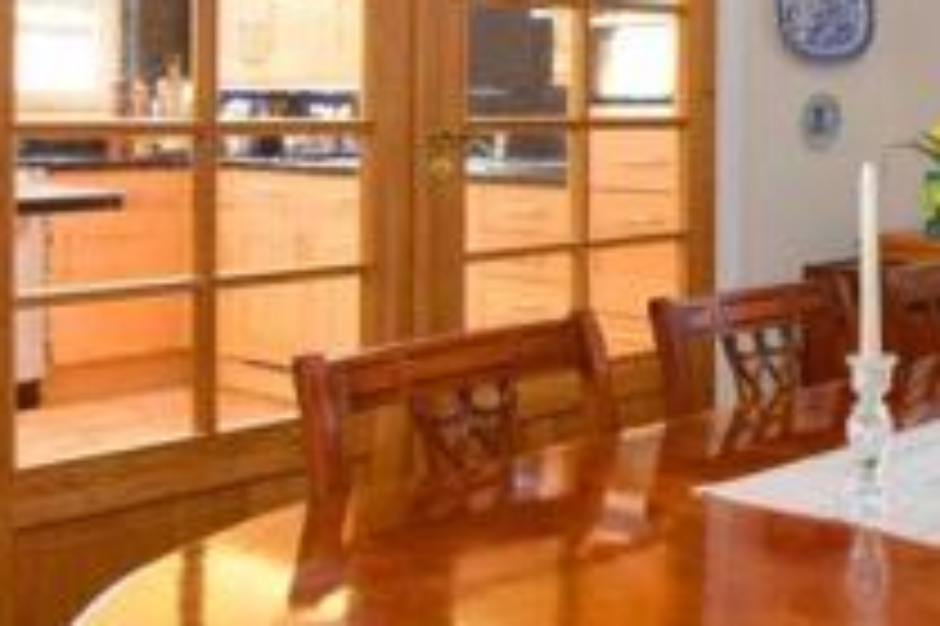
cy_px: 101
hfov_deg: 34.5
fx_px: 1226
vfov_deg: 27.9
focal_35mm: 47
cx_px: 1097
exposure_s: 1/10
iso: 400
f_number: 11
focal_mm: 10
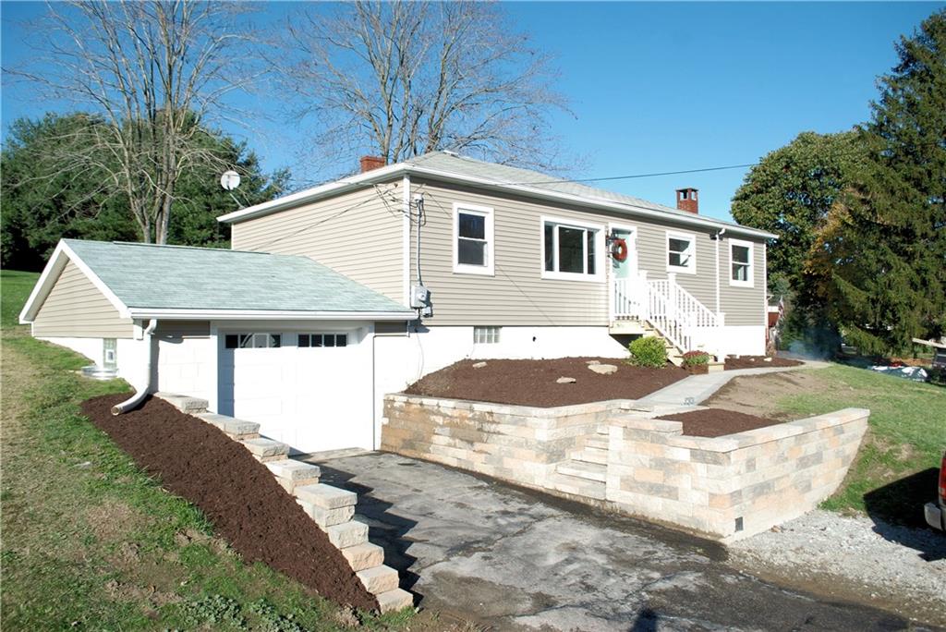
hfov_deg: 67.4
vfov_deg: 48.0
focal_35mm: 27
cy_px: 316
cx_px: 473
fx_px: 710
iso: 100
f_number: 8
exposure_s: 1/250
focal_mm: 18
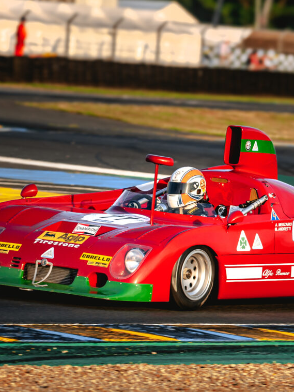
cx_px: 250
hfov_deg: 3.3
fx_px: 5161
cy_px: 223
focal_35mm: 456
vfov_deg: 4.3
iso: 100
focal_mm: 150
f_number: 5
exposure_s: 1/500
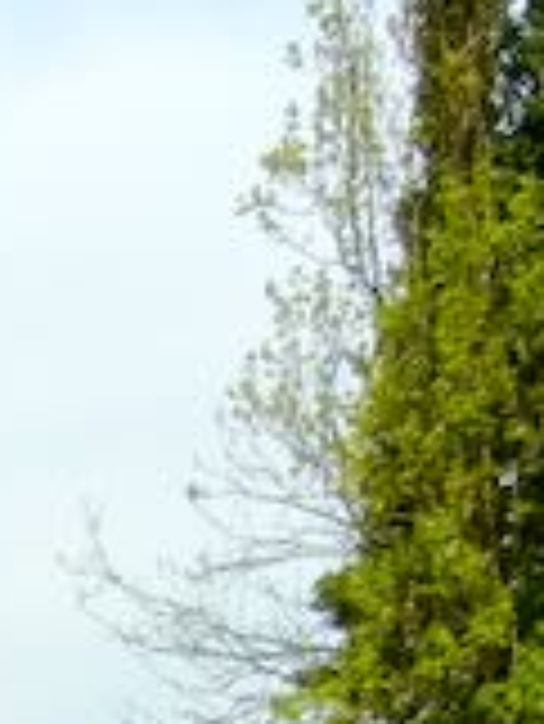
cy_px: 1295
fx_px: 3997
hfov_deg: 7.5
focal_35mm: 191
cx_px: -562
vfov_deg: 9.8
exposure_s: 1/420
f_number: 7
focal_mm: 5.4
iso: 160
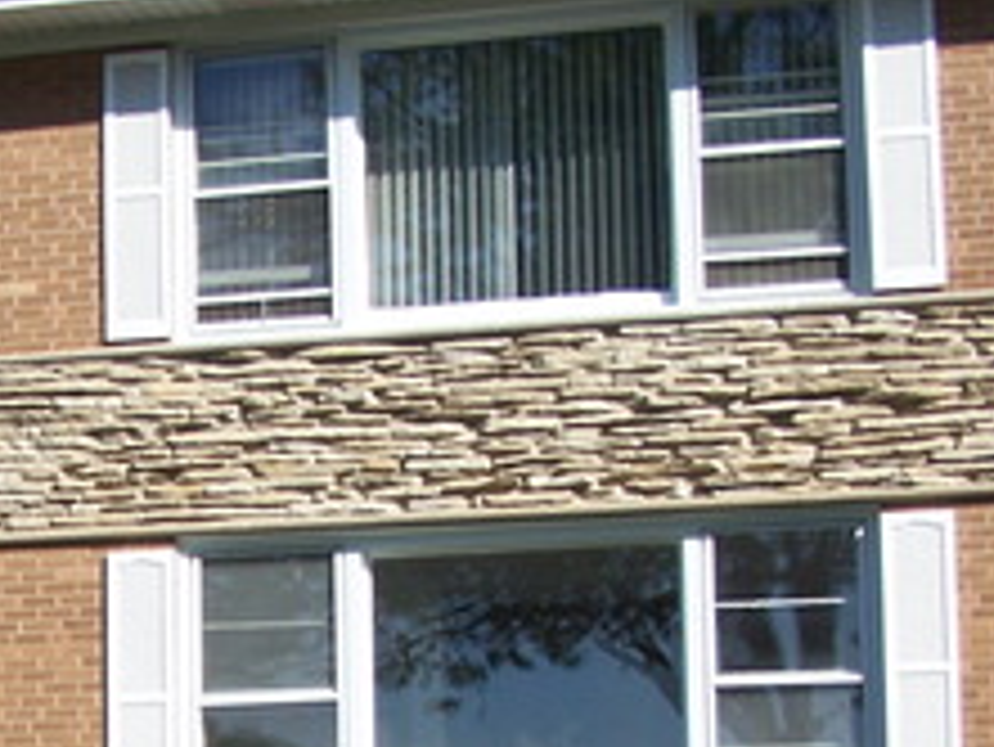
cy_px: 774
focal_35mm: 110
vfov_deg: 13.3
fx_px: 3160
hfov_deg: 17.5
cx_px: 58
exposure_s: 1/640
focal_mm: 6.3
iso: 80
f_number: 4
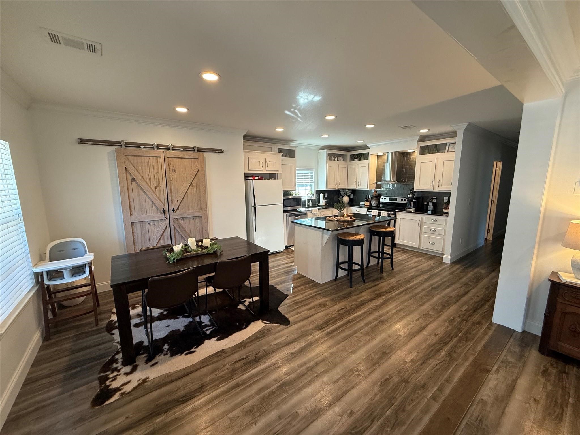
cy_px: 218
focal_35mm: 14
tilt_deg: -8.4
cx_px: 290
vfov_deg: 85.7
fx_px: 235
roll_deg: +0.3
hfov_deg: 102.1
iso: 200
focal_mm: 2.22
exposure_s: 1/60
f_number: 2.2
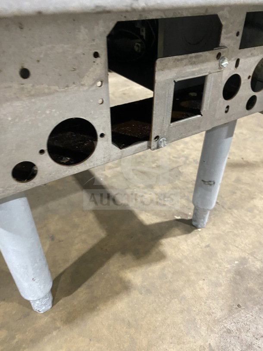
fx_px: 263
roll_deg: -1.6
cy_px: 176
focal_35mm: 26
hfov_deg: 53.1
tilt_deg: -34.9
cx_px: 132
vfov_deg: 67.3
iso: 500
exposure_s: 1/45
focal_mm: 4.25
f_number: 1.8
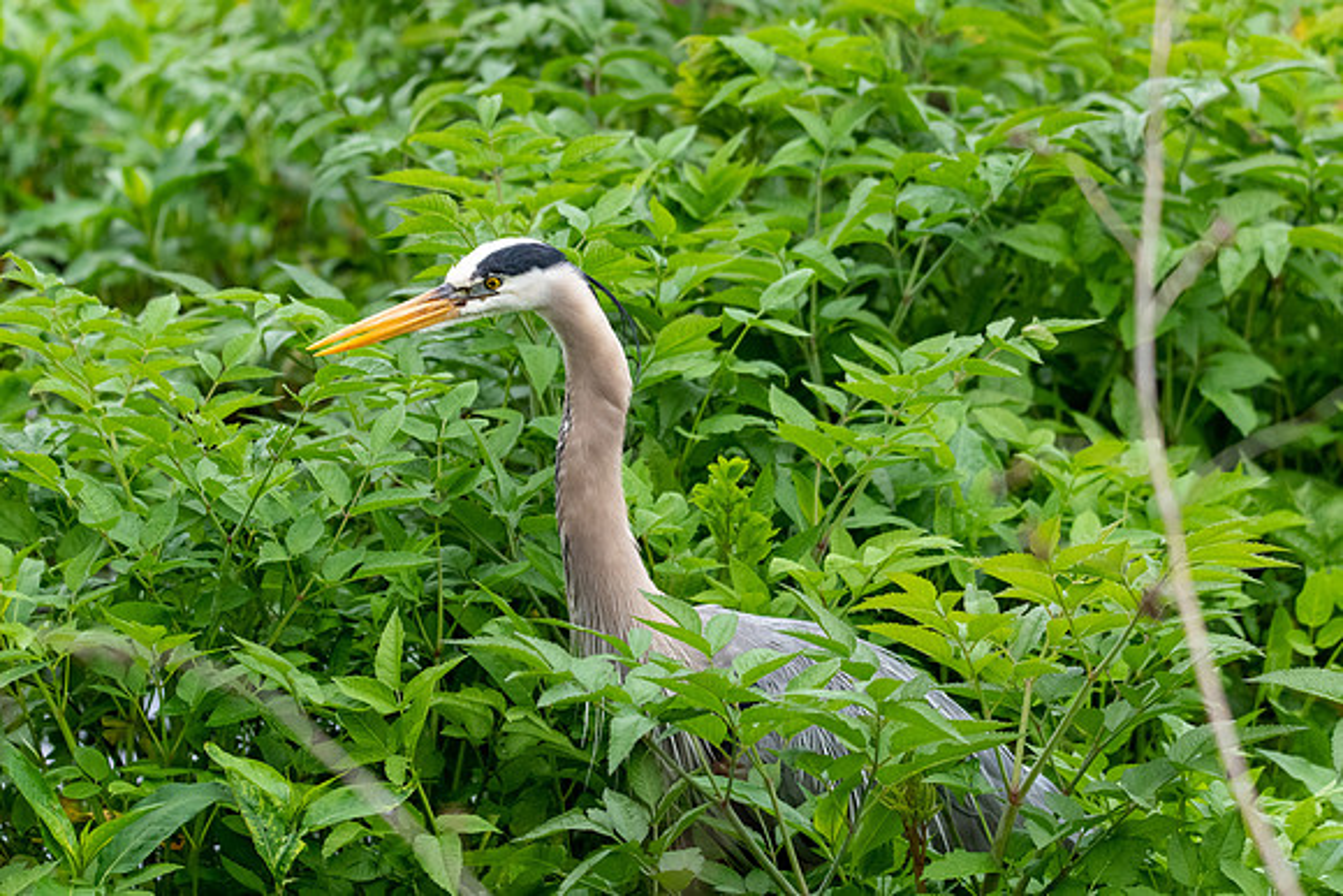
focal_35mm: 167
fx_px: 6248
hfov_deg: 12.3
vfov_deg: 8.2
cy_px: 434
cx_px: 593
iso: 2000
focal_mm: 150
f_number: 5
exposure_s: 1/1600
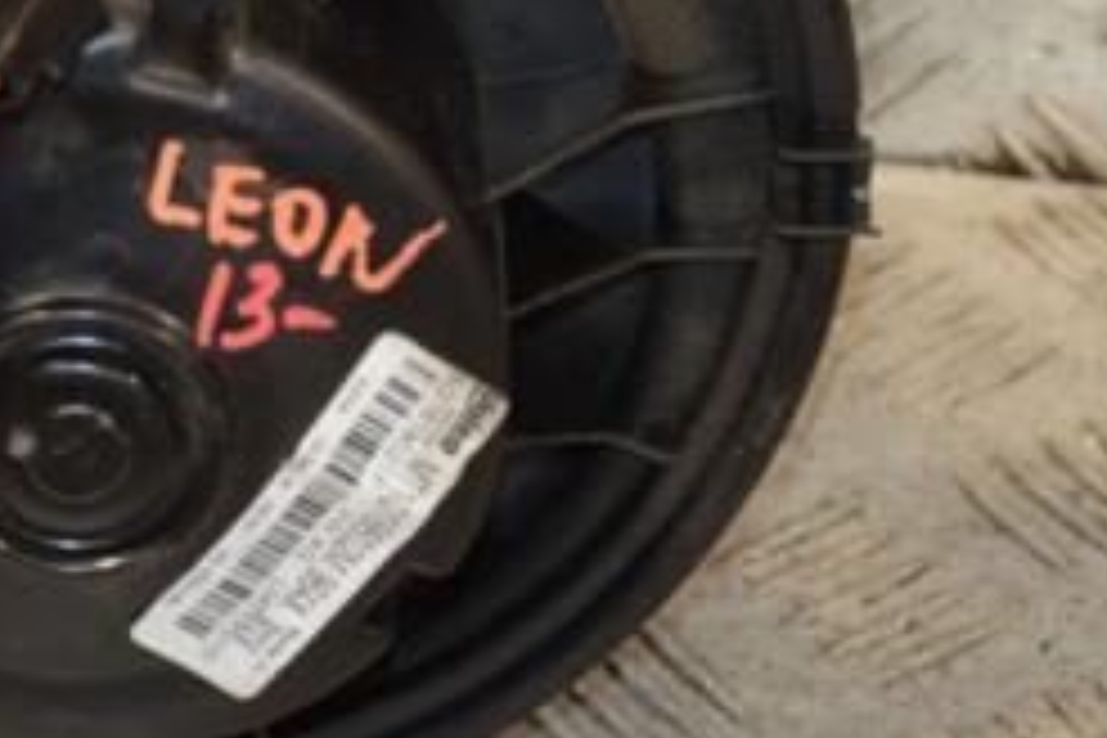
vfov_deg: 6.1
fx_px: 6980
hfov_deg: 9.0
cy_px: 238
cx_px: 4
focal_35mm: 227
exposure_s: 1/160
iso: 800
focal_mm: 62
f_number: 5.3
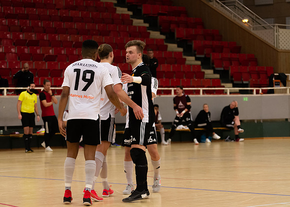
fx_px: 1064
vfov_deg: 11.1
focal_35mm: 129
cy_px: 116
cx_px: 116
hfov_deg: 15.5
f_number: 4.5
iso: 2500
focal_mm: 110
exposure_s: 1/640
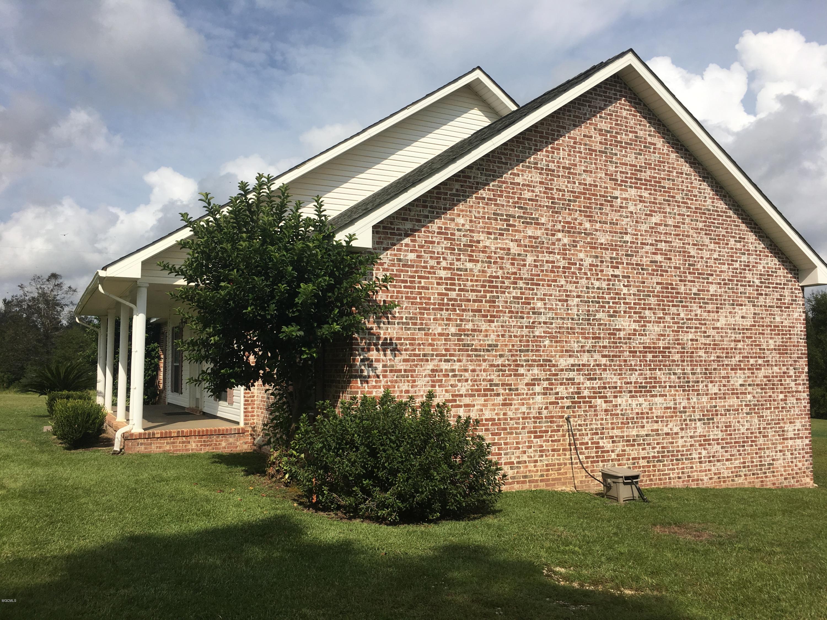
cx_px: 414
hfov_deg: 61.7
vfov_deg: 48.2
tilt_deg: +5.9
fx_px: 693
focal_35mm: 29
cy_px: 310
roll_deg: +1.8
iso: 25
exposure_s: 1/2747
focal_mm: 4.15
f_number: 2.2
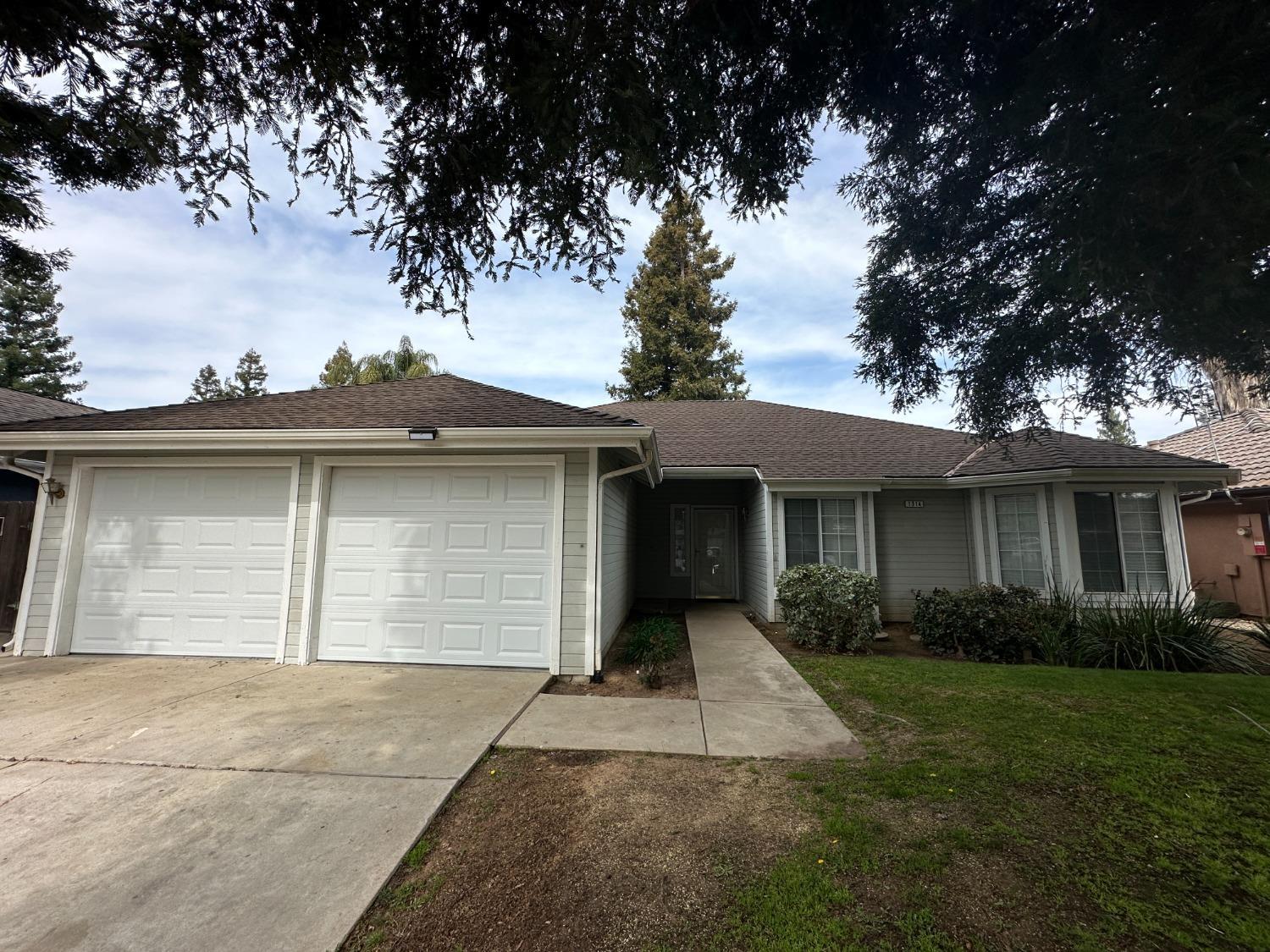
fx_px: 514
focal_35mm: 14
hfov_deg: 102.1
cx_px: 635
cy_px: 476
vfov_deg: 85.7
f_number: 2.2
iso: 40
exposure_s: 1/1304
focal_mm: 2.22
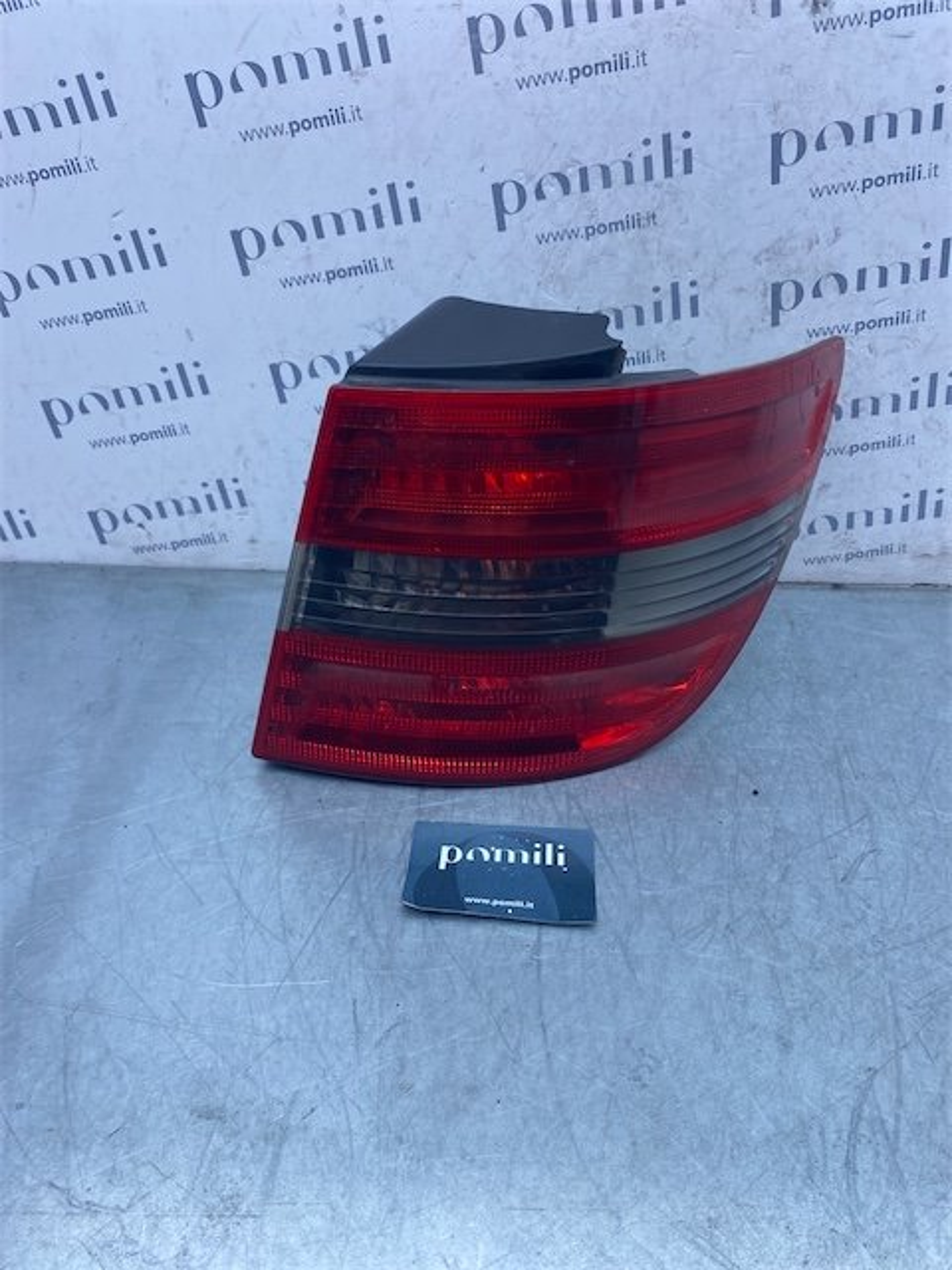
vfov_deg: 67.3
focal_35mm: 26
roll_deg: -0.8
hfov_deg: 53.1
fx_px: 953
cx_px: 476
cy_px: 635
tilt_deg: -36.3
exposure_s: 1/778
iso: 32
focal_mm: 4.25
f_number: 1.8
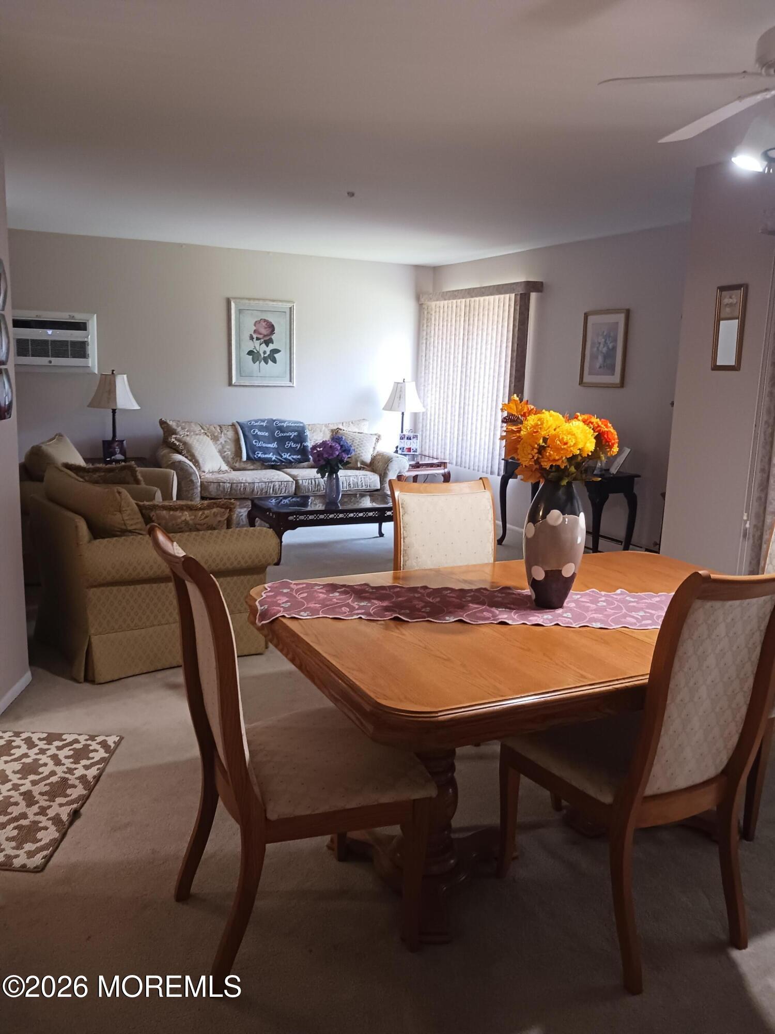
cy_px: 517
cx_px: 388
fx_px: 806
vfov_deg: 65.3
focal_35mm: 27
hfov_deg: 51.4
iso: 320
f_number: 1.8
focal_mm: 4
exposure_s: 1/24
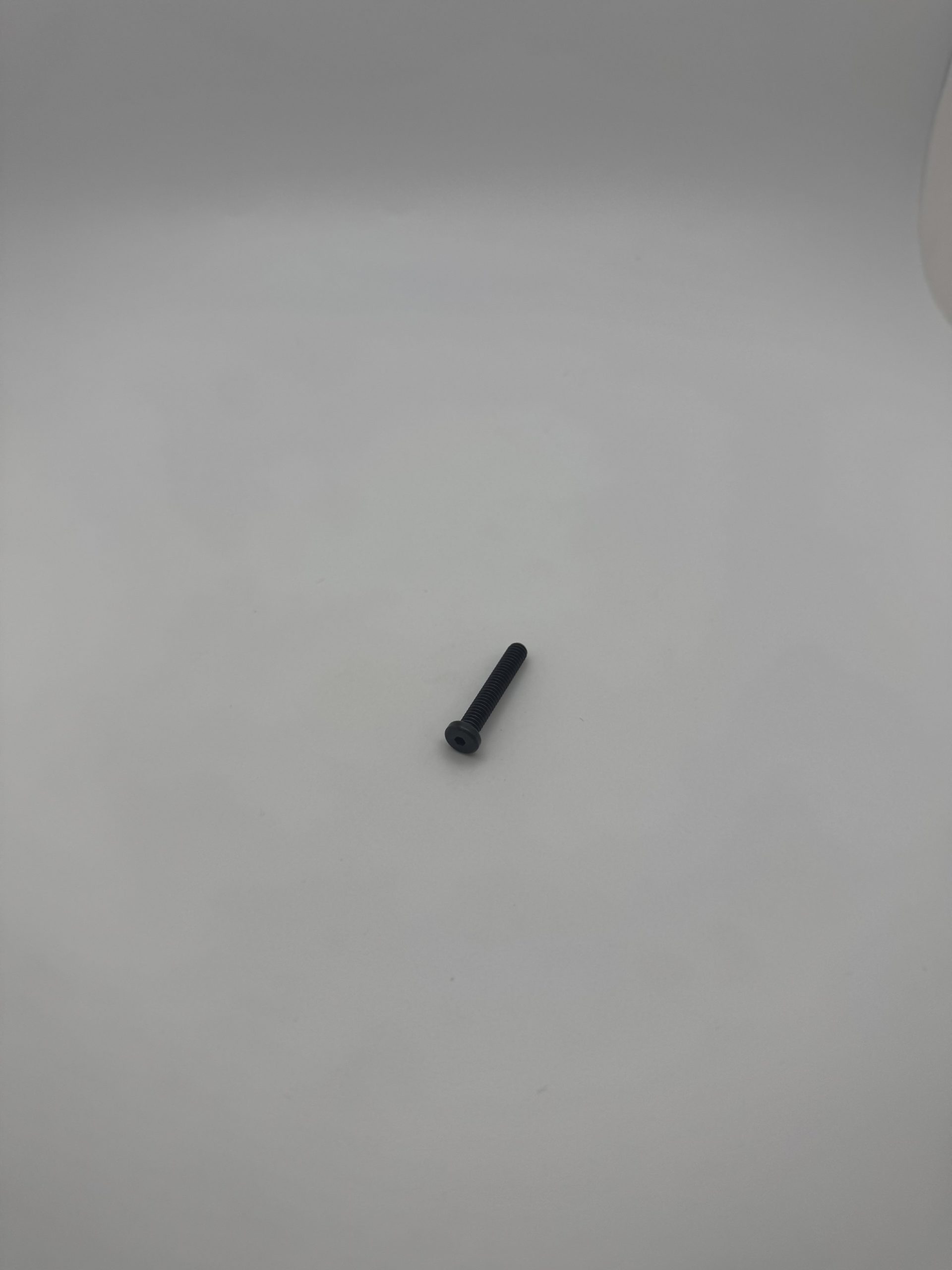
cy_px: 635
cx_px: 476
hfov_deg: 56.8
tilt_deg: -46.0
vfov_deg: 71.6
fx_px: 880
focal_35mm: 24
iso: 80
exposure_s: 1/1215
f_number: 1.78
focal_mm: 6.76
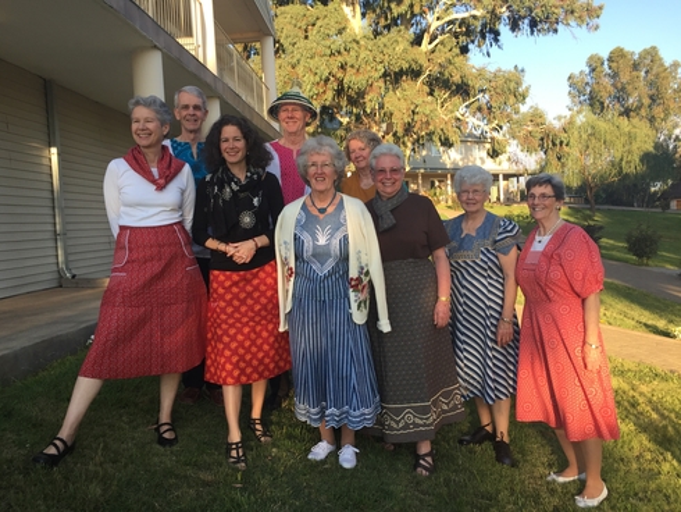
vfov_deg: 48.3
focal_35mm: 29
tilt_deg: -3.7
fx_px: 571
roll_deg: +1.9
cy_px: 256
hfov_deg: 61.6
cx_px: 340
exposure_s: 1/335
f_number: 2.2
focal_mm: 4.15
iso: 32
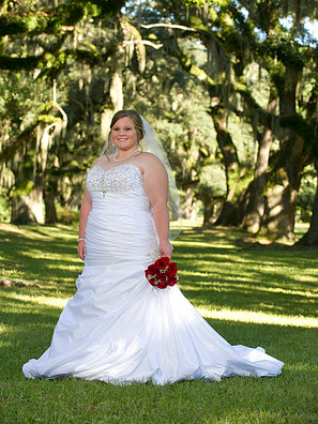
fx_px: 1311
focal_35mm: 107
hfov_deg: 13.8
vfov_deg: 18.4
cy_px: 197
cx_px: 159
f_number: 4.5
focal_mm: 98
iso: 400
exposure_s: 1/160
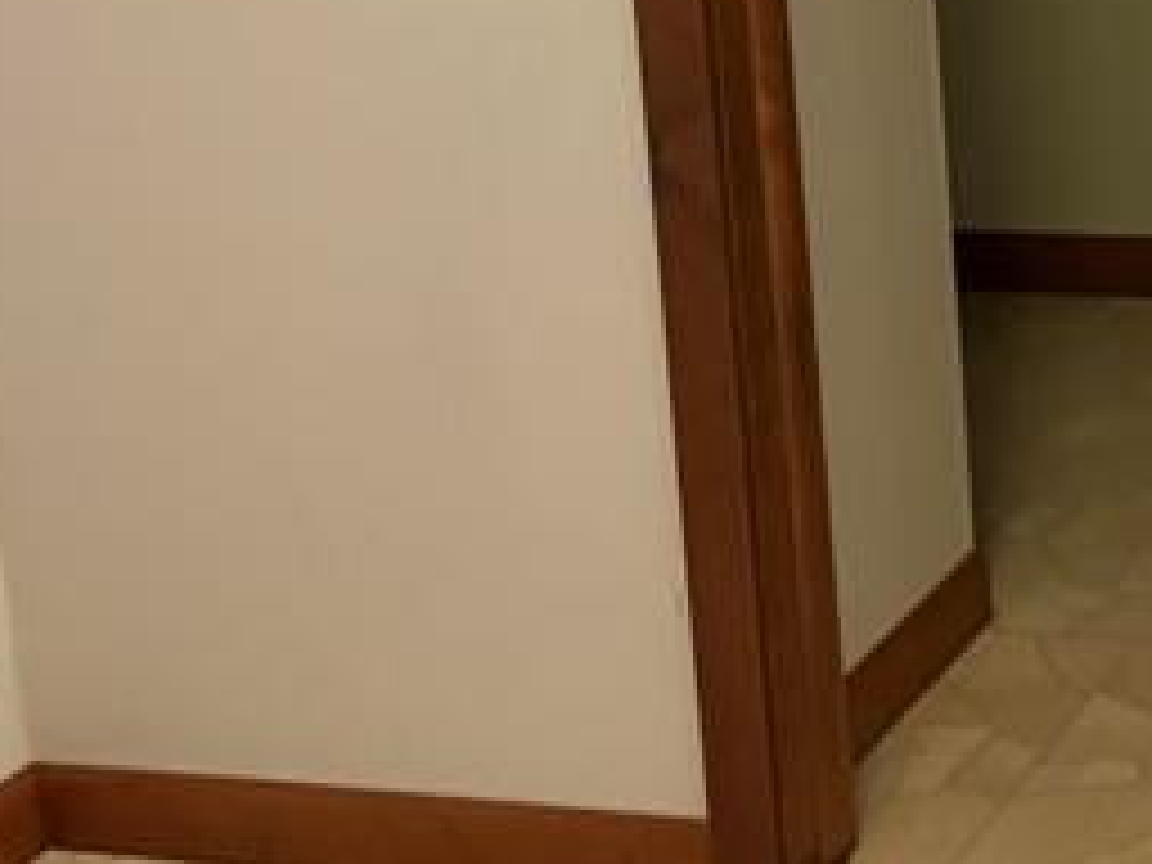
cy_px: -68
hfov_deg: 17.7
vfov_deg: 13.9
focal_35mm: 104
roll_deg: +3.2
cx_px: 1480
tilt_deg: -12.5
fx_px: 3461
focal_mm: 5.96
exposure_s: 1/60
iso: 320
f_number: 1.6
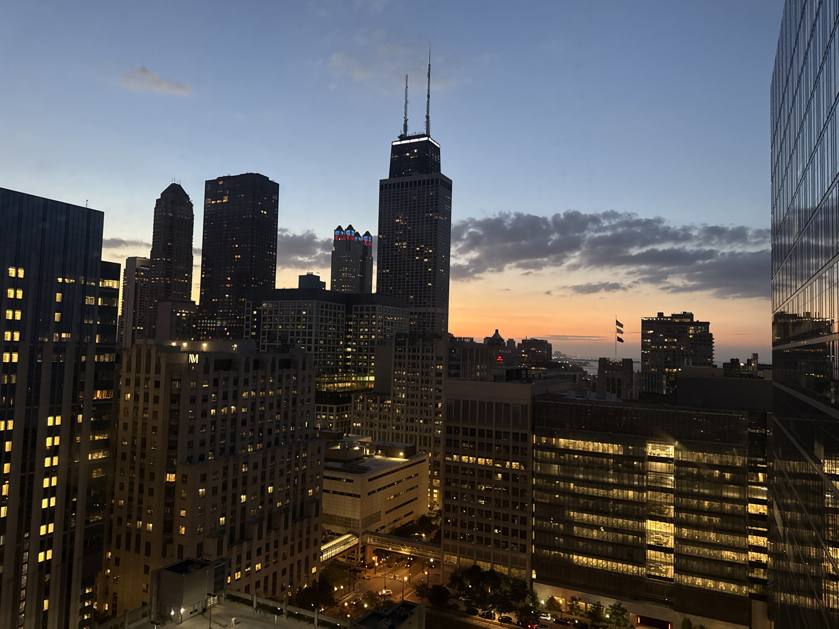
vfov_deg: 56.8
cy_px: 314
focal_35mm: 24
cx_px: 420
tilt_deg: +2.8
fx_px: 582
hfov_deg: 71.6
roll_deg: -2.0
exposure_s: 1/40
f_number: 1.78
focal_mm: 6.76
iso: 1000
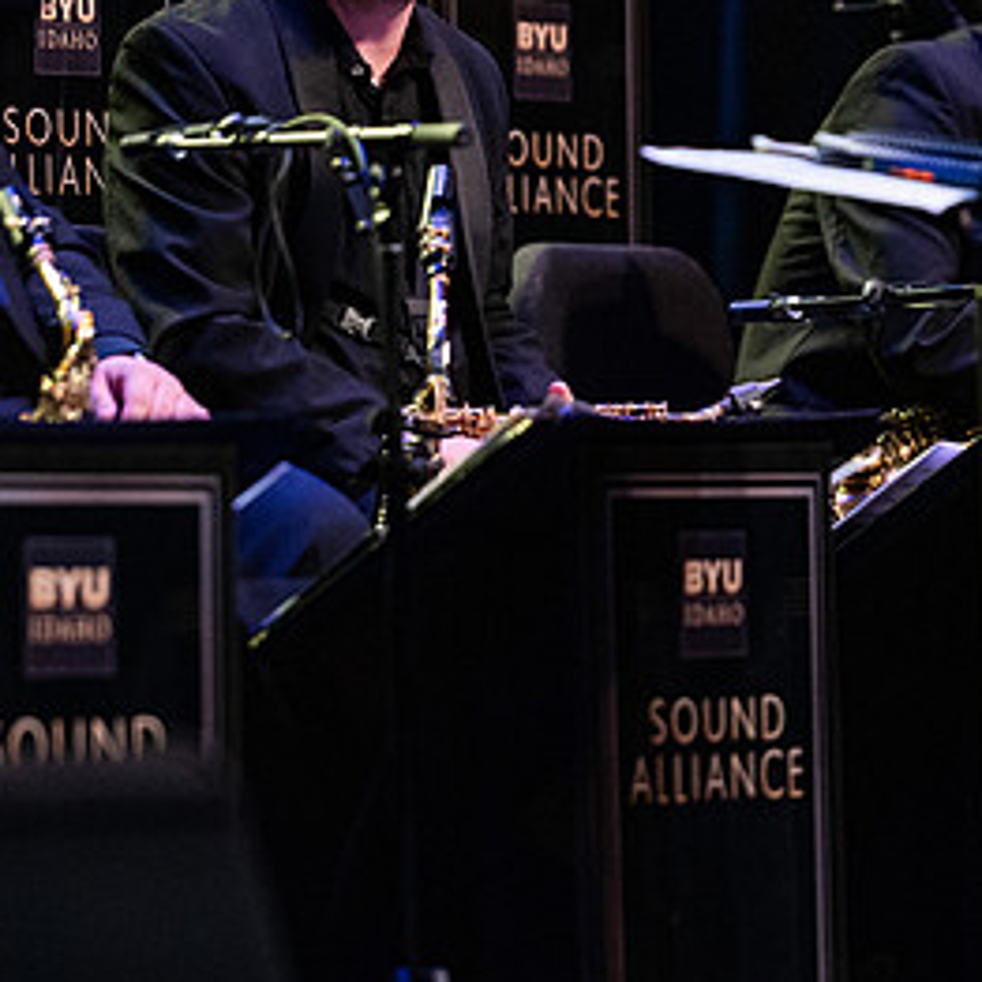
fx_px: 12485
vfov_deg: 4.5
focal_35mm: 389
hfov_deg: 4.5
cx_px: 701
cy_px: 315
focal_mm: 200
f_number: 2.8
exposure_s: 1/500
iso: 5000
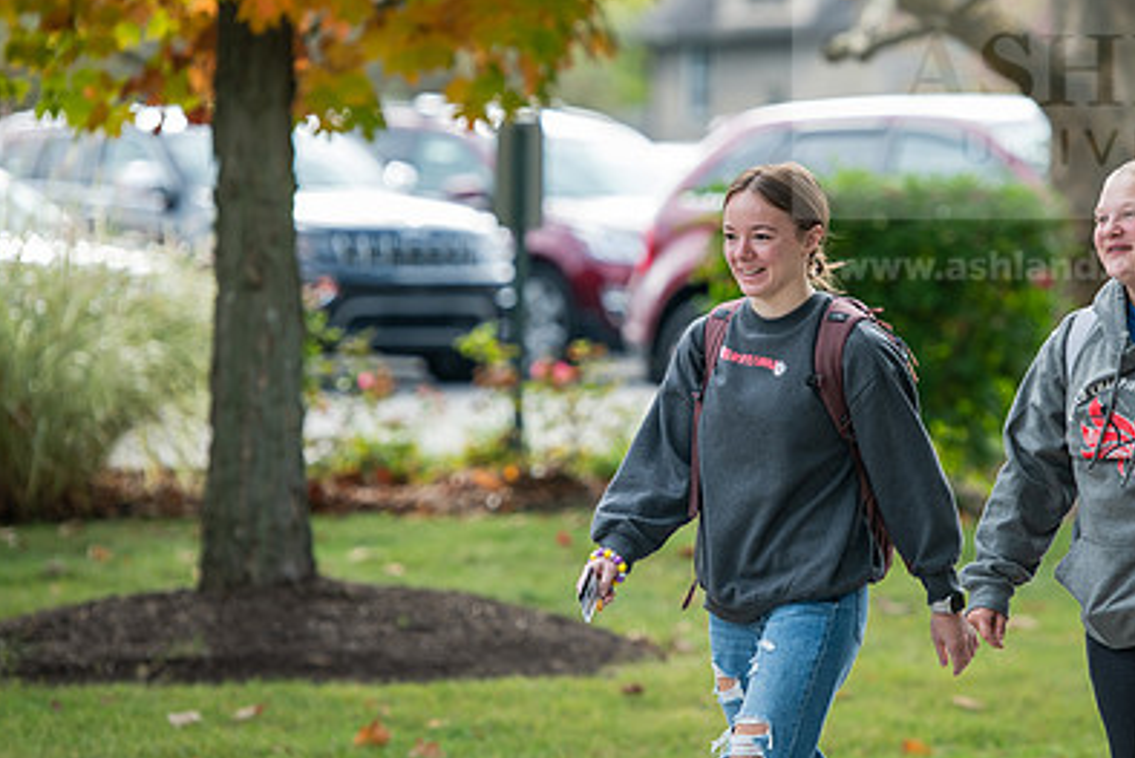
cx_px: 706
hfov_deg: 8.5
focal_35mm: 243
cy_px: 327
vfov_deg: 5.7
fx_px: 7664
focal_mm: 165
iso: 160
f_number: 3.2
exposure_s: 1/400
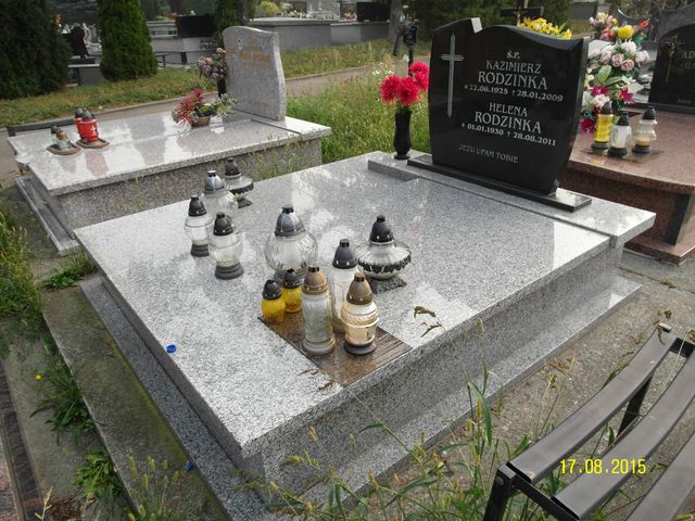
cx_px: 348
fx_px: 482
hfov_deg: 71.6
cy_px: 260
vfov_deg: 56.8
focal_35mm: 24
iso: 80
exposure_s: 1/125
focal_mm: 5.2
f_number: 3.4
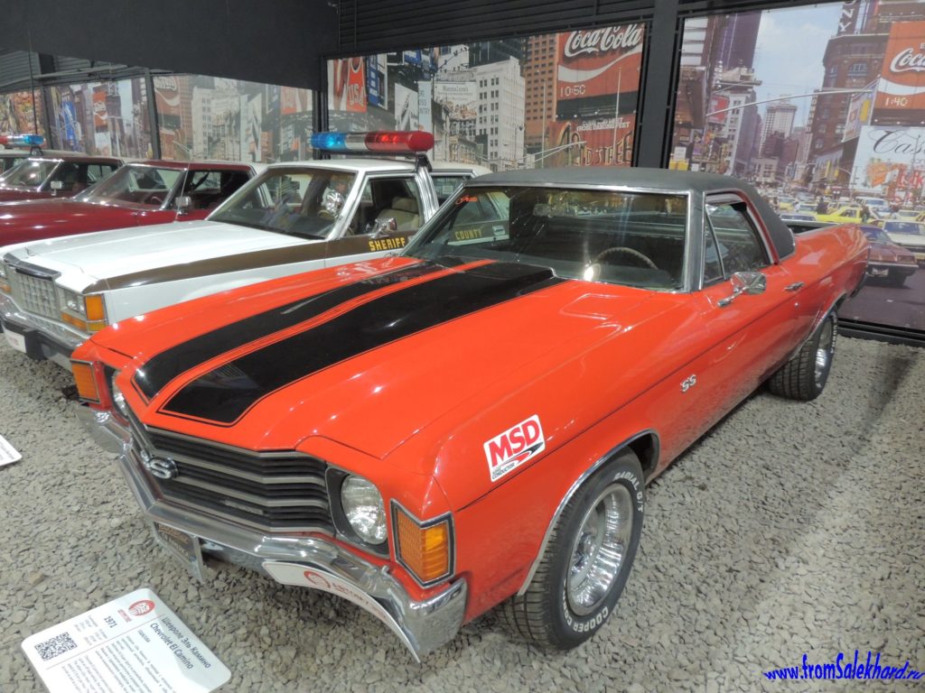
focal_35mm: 24
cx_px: 462
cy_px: 346
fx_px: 641
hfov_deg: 71.6
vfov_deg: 56.8
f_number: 3
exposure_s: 1/8
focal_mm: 4.3
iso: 400
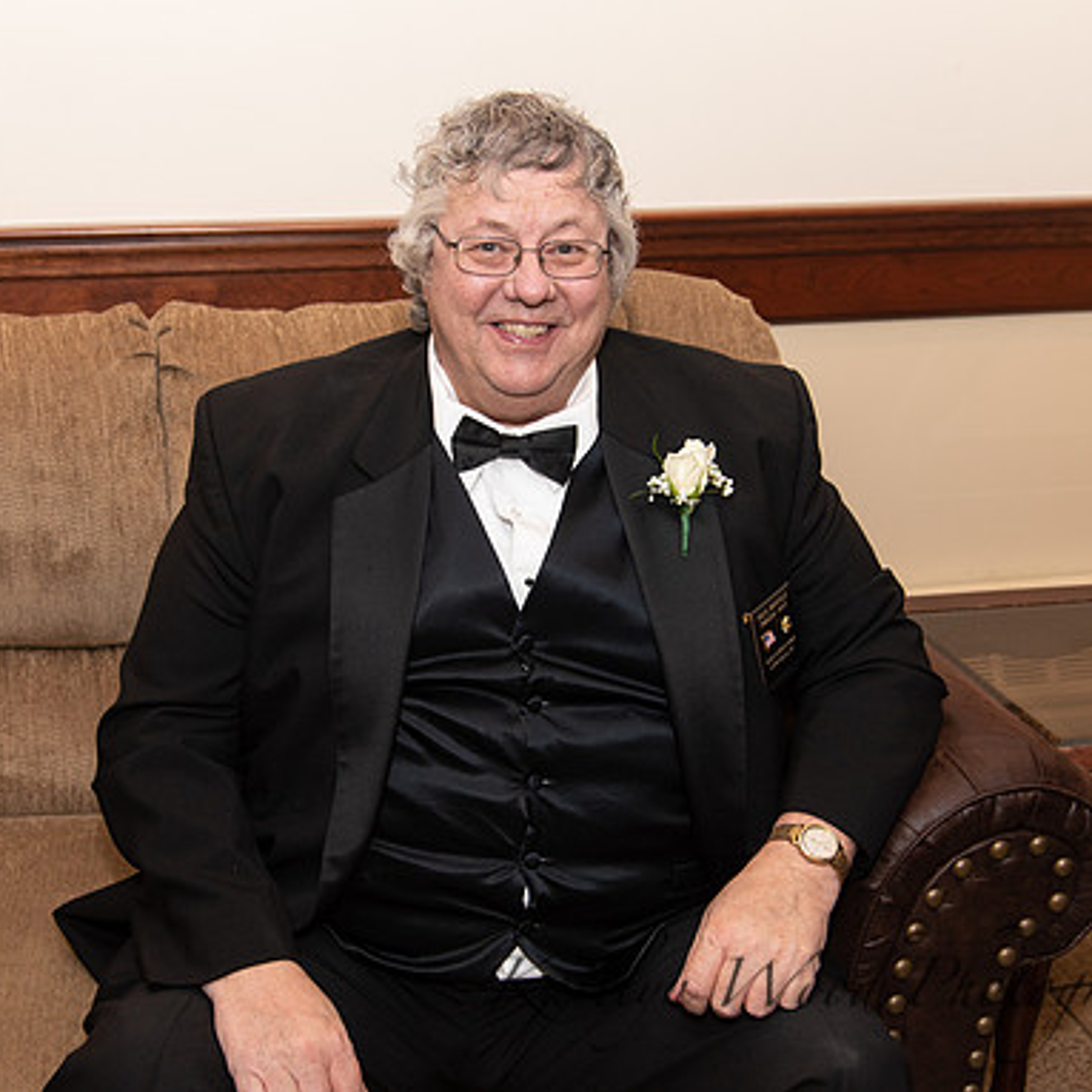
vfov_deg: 37.6
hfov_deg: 37.5
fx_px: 1606
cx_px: 488
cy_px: 543
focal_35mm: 45
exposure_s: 1/200
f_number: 4
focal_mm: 35
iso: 800
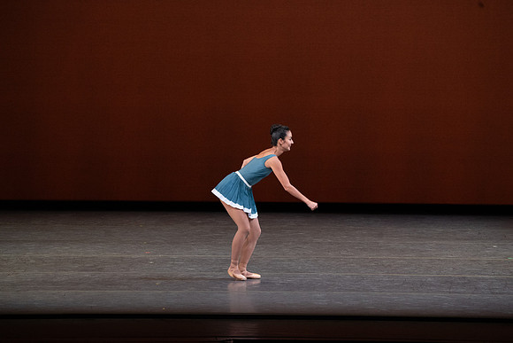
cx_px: 256
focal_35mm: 288
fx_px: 4105
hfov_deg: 7.2
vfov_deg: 4.8
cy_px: 172
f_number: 9
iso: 5000
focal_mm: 288
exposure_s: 1/400
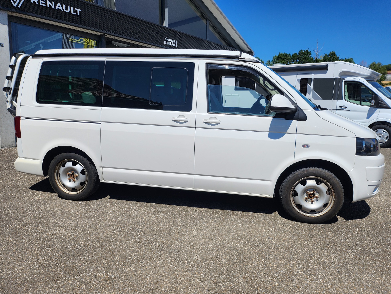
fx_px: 282
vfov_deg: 54.9
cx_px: 193
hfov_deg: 69.4
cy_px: 149
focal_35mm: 25
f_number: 1.8
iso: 50
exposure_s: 1/5906
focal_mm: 5
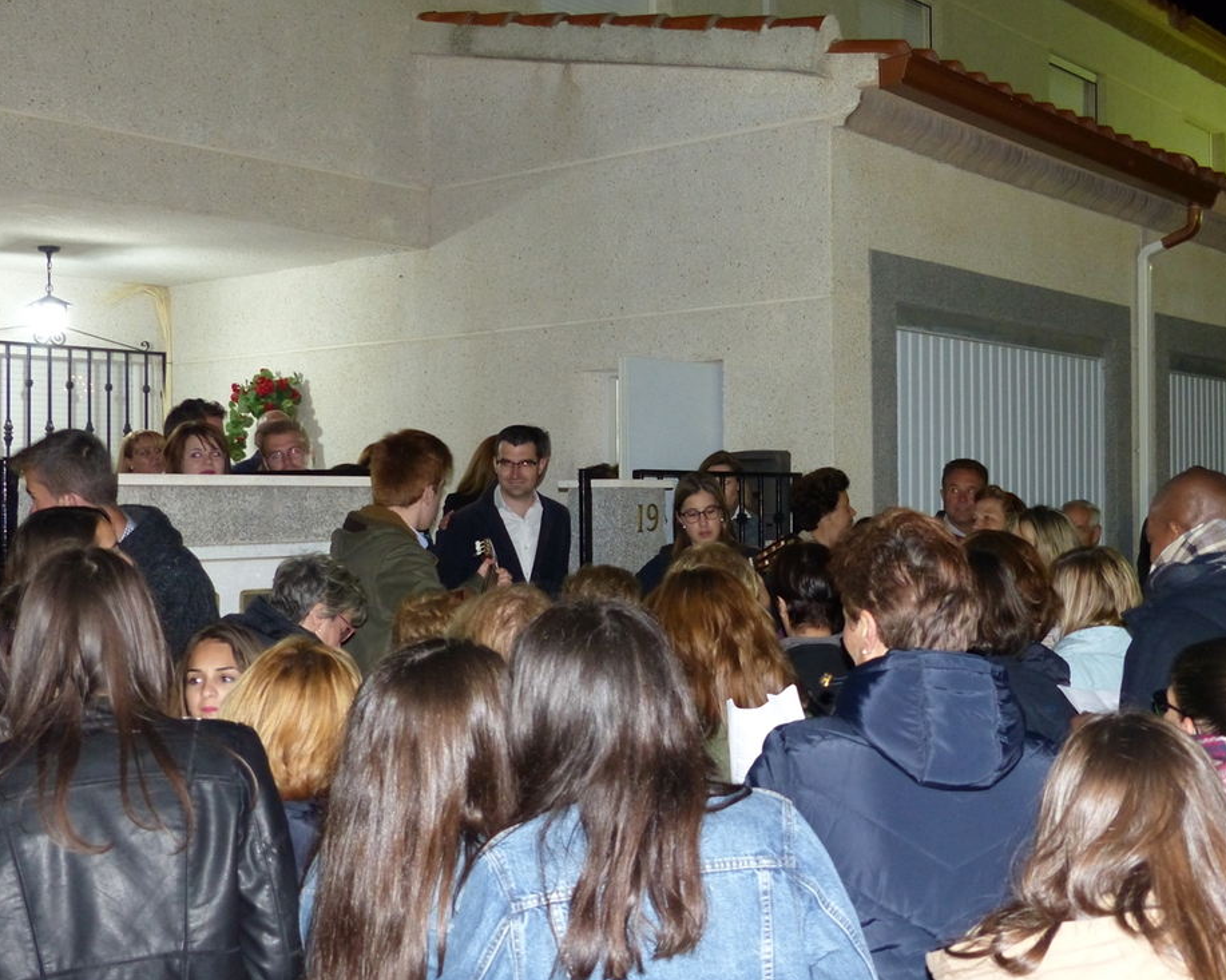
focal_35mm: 44
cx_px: 668
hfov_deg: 42.0
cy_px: 483
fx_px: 1596
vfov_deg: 34.1
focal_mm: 7.4
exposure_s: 1/13
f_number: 2.8
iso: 400
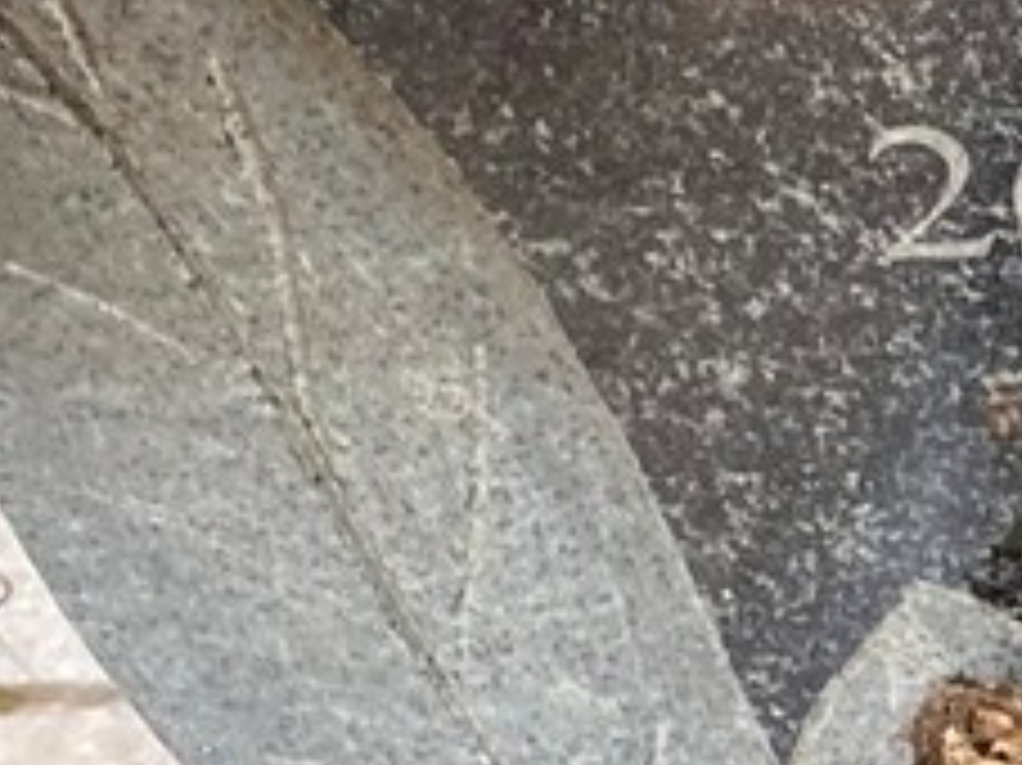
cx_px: 2823
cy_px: -225
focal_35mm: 165
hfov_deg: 9.8
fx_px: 4869
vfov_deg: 8.9
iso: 50
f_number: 1.8
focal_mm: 4.25
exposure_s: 1/121
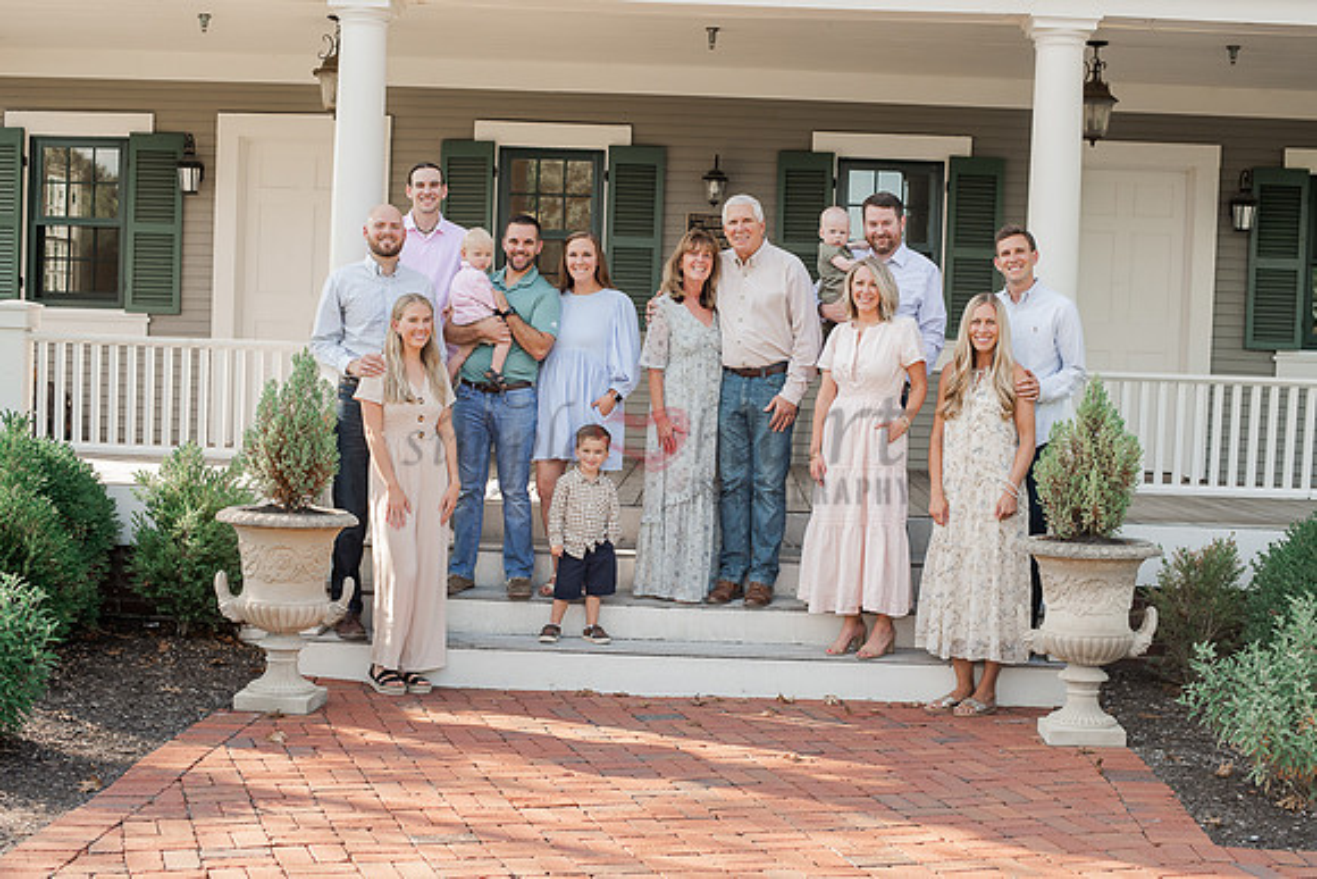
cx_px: 658
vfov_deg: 27.0
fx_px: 1830
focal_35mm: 50
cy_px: 440
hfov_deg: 39.6
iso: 320
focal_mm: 50
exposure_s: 1/250
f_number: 5.6
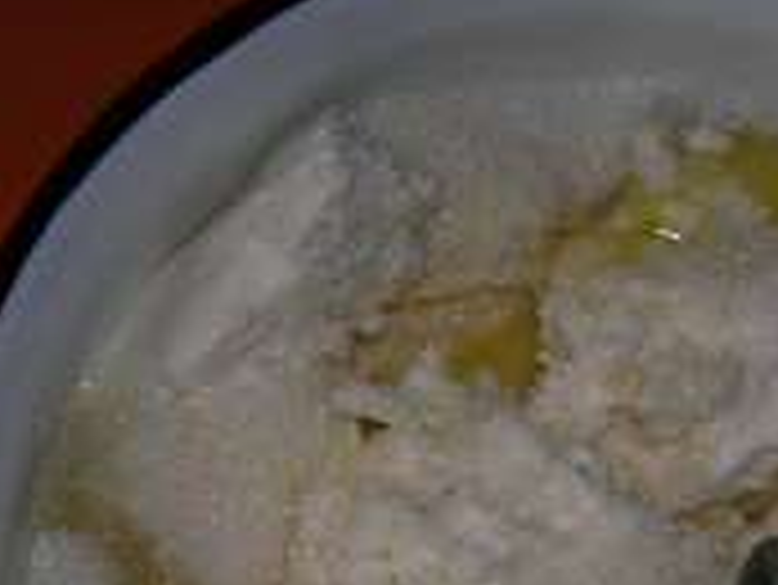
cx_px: 872
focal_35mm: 108
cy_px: 738
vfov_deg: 13.3
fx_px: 2429
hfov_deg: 17.5
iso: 50
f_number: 2.9
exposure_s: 1/60.1
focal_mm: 5.7
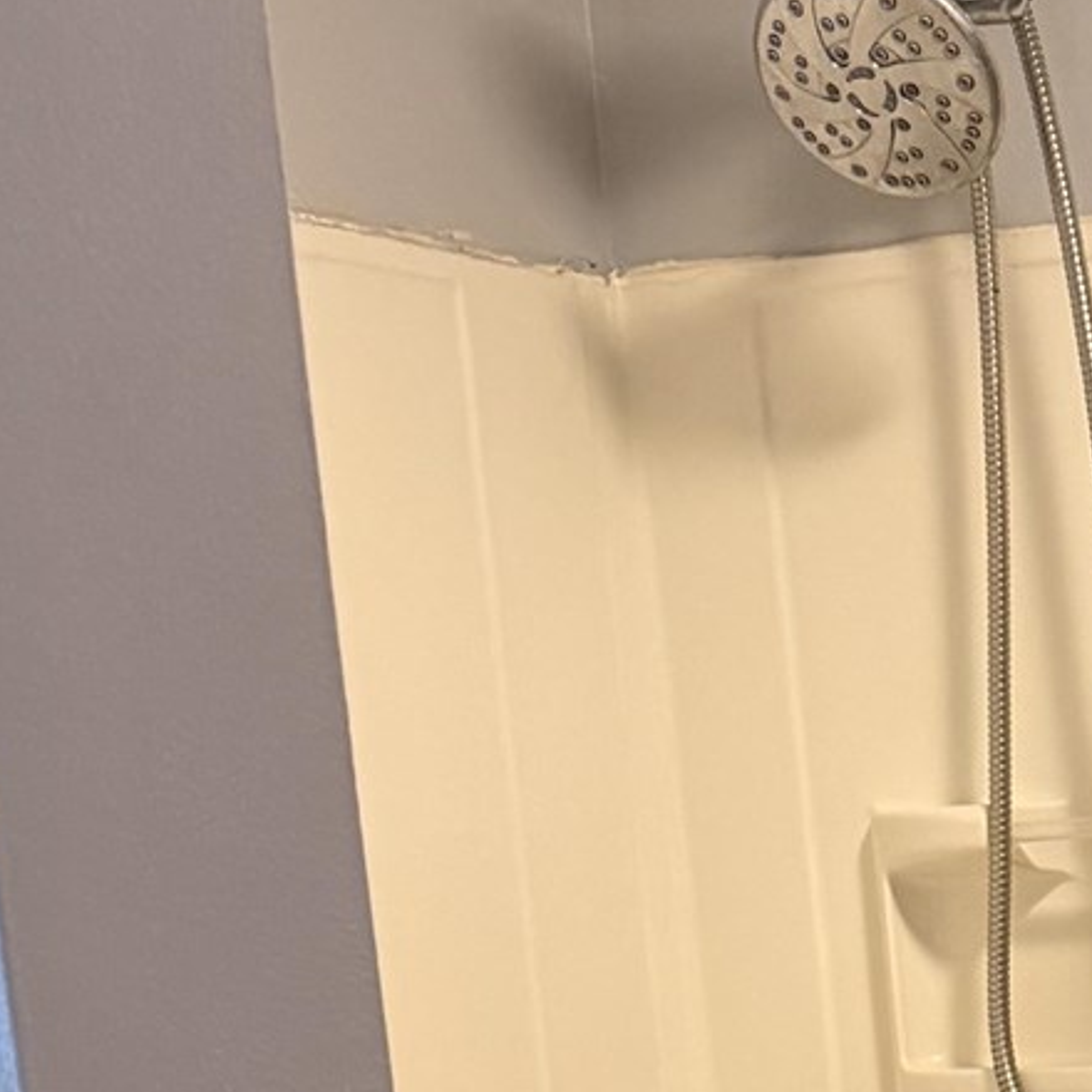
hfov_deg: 14.6
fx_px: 3962
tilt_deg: -11.0
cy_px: 1648
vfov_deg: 14.6
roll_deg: +3.2
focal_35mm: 111
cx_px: 1645
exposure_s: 1/60
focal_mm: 6.76
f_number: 1.78
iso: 400
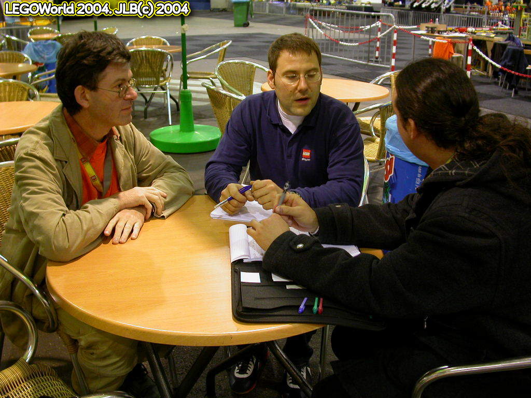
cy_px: 199
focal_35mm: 38
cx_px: 266
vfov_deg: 37.7
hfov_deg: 49.0
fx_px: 583
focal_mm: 7.85
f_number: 2.6
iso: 100
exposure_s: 1/4.8
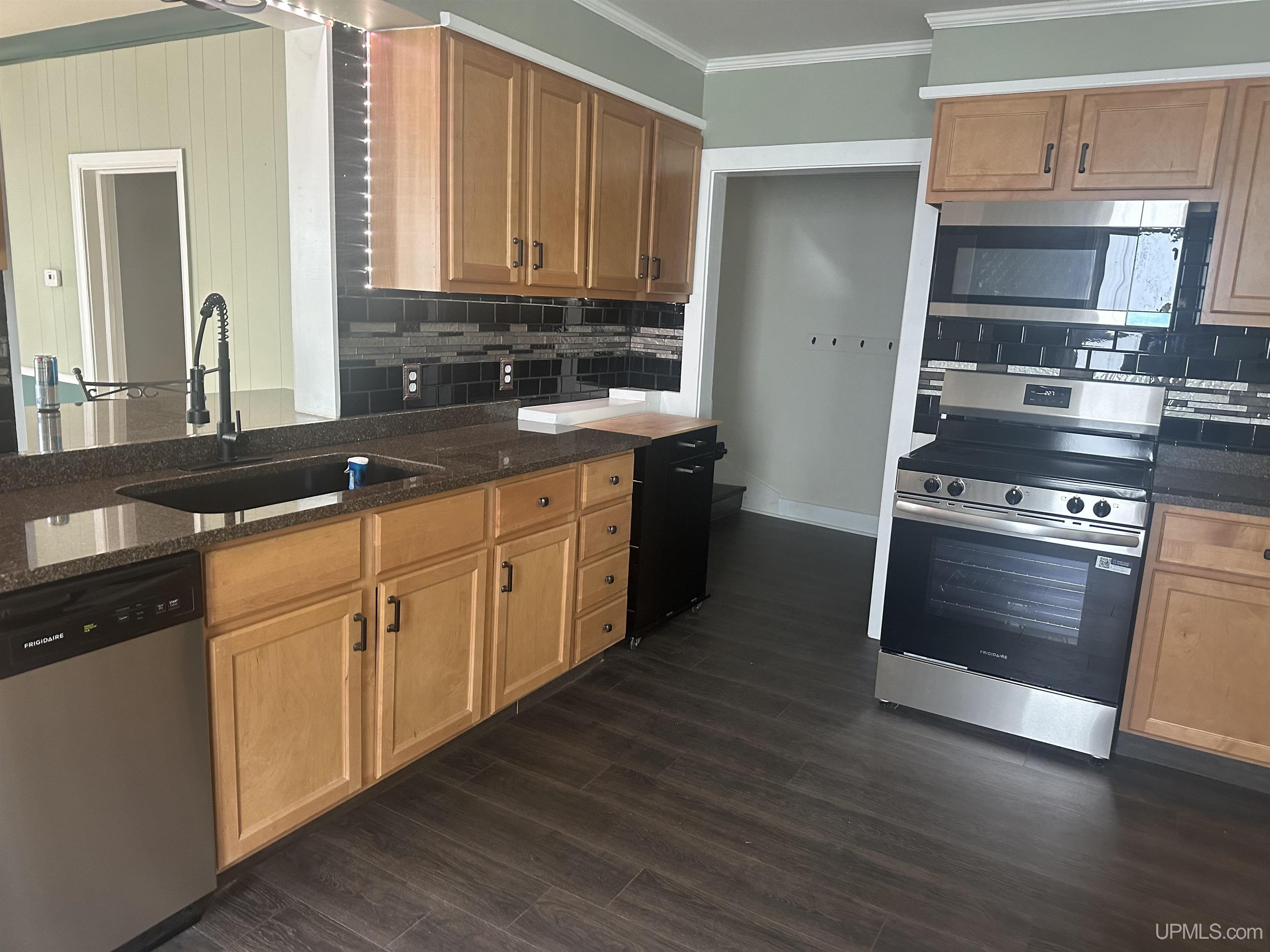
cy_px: 476
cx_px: 635
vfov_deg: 56.8
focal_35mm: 24
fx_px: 881
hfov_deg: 71.6
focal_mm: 6.86
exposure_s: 1/60
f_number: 1.78
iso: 320
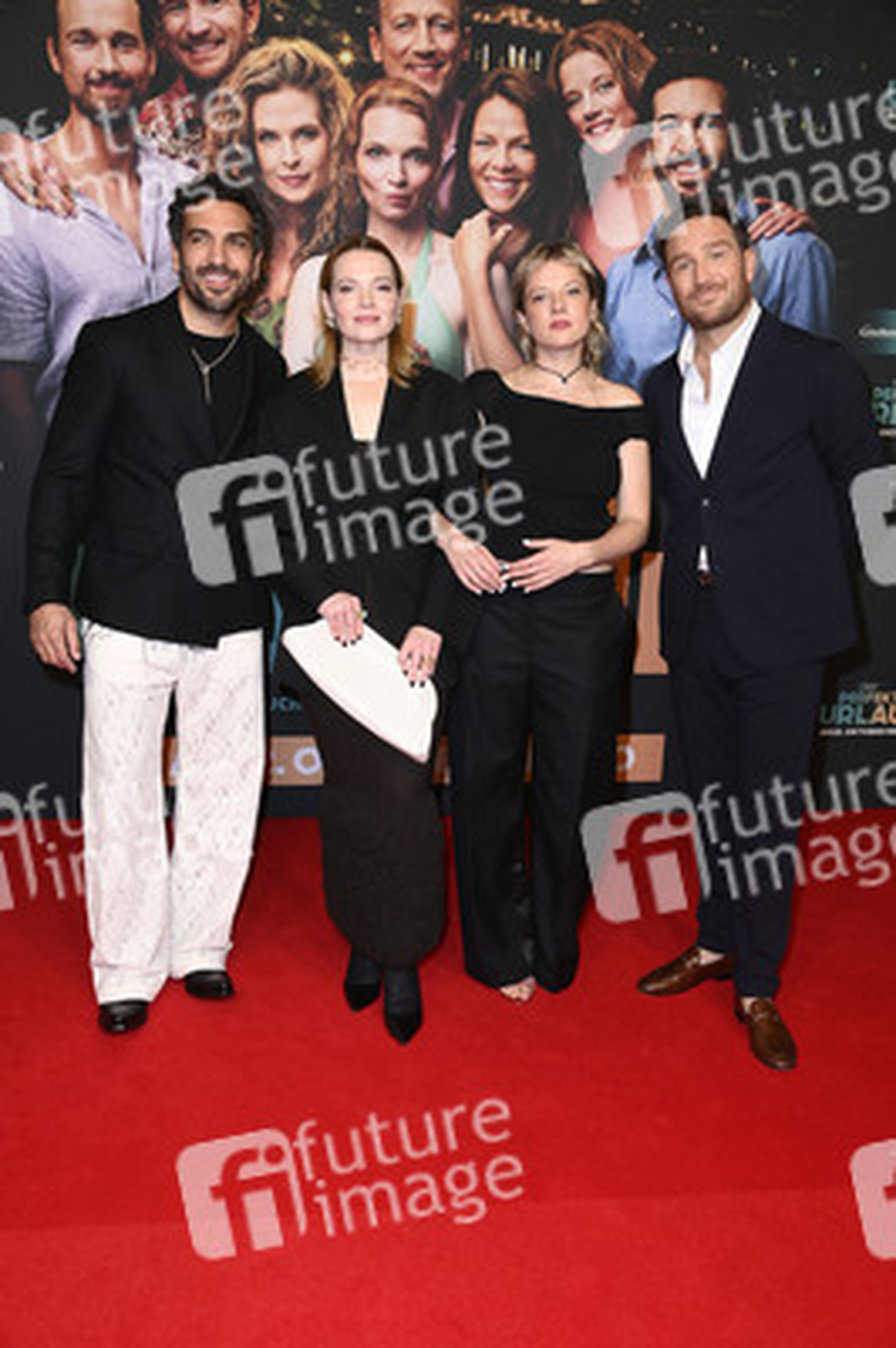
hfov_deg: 38.8
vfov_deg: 55.8
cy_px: 674
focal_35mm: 34
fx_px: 1271
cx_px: 448
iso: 1250
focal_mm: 34
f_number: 5.6
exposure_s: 1/250
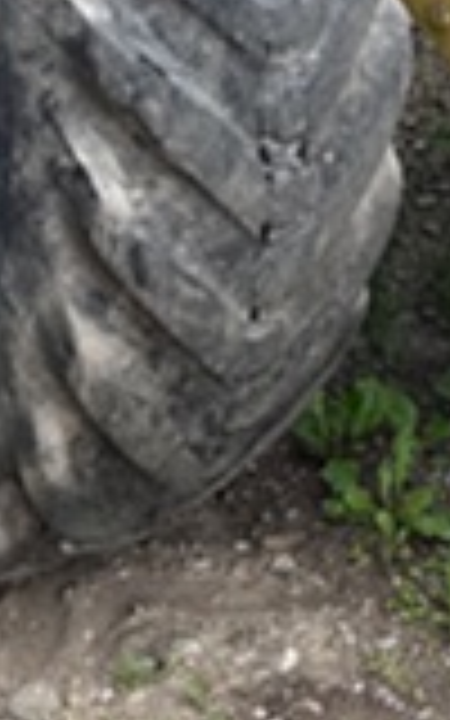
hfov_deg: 9.2
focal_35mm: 142
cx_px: 374
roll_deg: +0.9
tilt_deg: -6.1
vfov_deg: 13.5
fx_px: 2786
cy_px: -475
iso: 40
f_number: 1.6
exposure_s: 1/224
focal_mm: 5.1
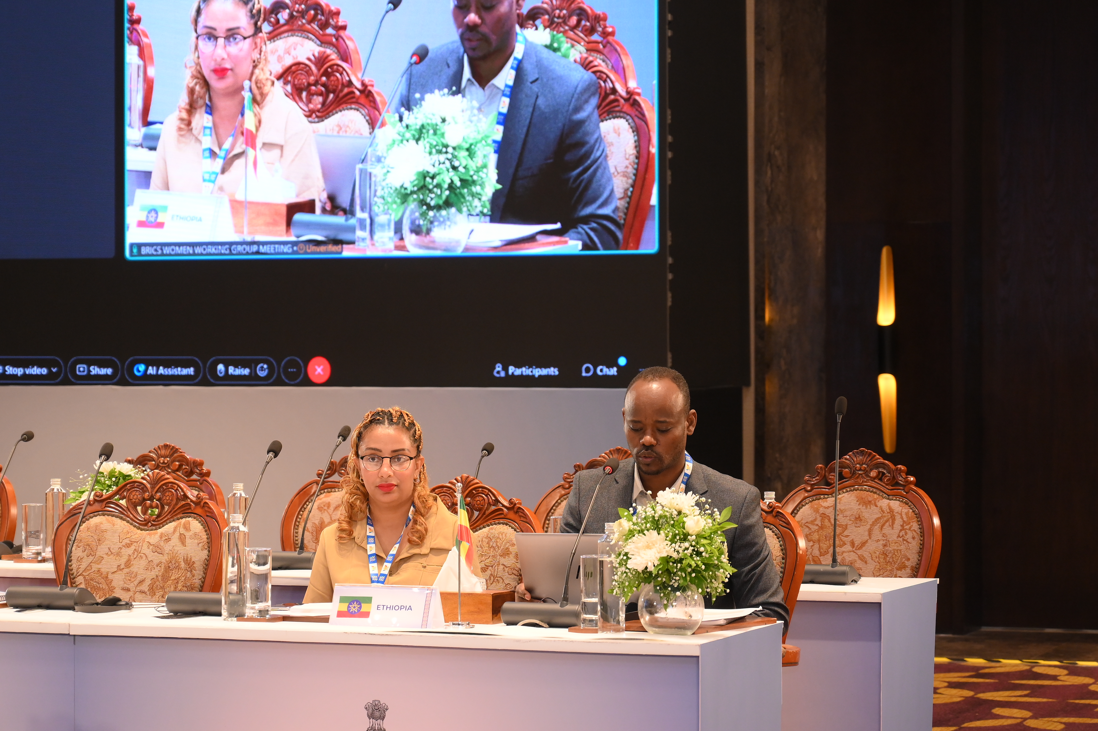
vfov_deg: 13.0
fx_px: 3201
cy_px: 366
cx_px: 549
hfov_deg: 19.5
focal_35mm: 105
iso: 1000
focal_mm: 70
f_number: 4
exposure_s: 1/200
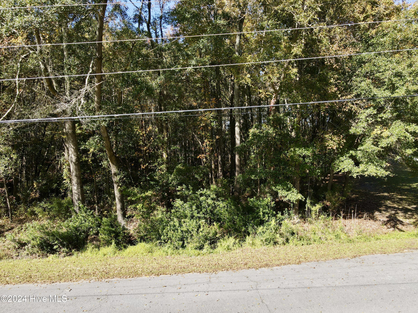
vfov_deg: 56.8
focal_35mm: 24
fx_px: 290
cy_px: 156
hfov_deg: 71.6
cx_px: 209
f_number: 2.8
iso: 100
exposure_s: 1/200
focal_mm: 4.5
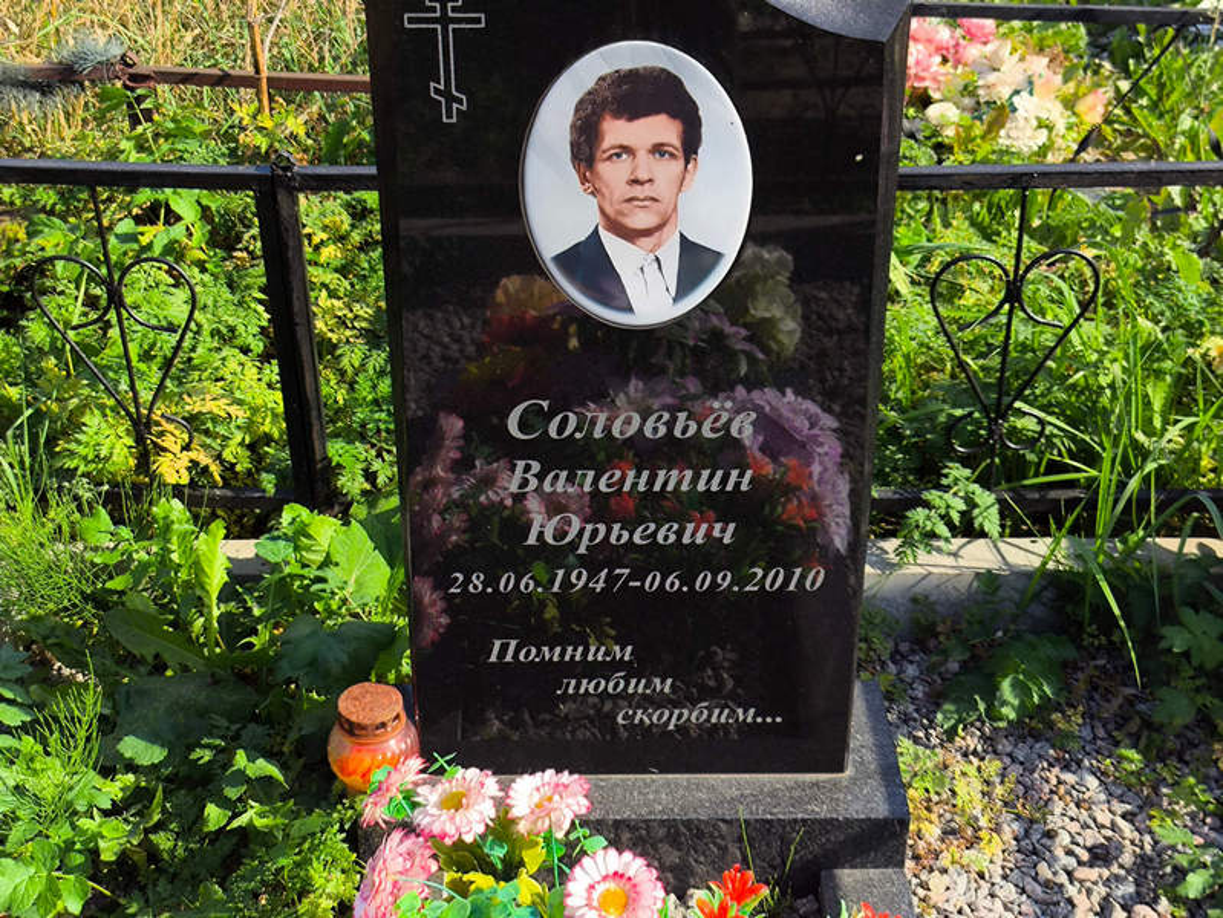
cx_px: 612
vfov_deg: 29.1
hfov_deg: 38.2
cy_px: 459
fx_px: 1767
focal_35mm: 50
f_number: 1.7
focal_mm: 4.71
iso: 50
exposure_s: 1/877
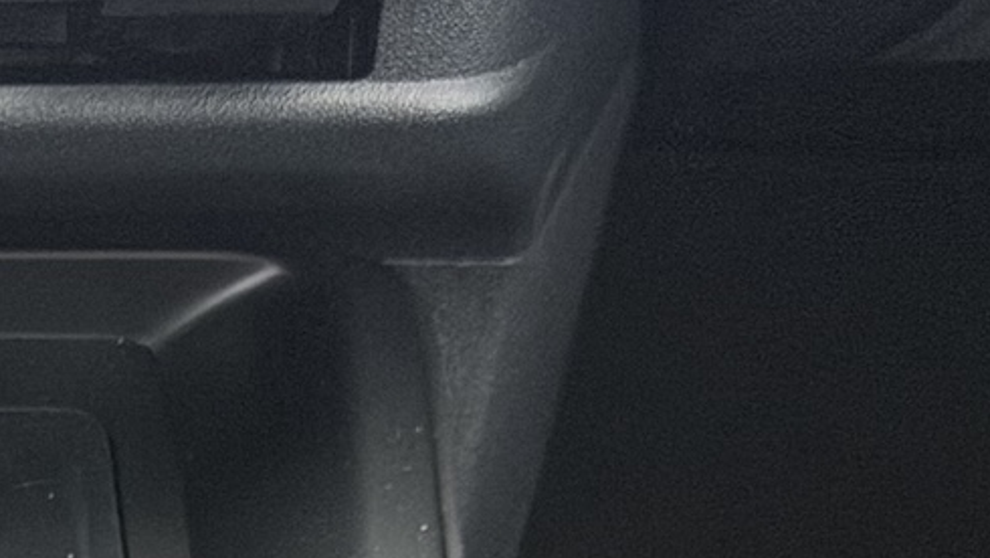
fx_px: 5383
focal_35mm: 205
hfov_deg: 10.1
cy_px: 1209
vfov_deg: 5.8
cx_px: -634
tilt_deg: -45.9
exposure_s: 1/60
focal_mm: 6.76
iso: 200
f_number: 1.78
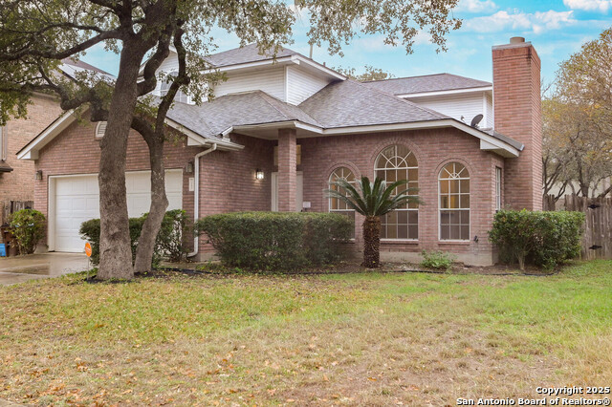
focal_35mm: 36
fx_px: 612
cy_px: 204
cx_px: 306
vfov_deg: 36.8
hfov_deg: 53.2
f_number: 14
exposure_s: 1/80
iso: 640
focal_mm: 24
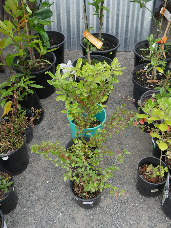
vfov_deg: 53.9
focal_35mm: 34
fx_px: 224
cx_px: 86
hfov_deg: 41.8
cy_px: 114
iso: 200
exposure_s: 1/200
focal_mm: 17
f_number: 4
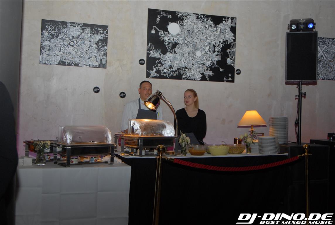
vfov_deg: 31.0
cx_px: 168
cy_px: 112
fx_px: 406
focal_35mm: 44
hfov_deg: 44.9
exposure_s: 1/160
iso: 400
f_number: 5.6
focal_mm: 29
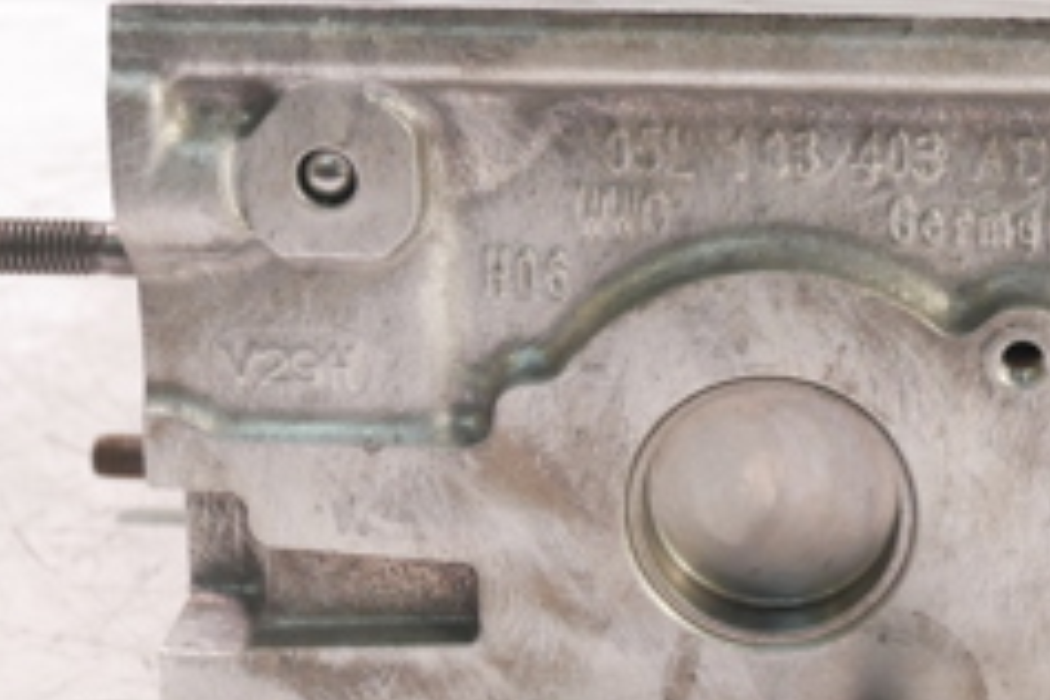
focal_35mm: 90
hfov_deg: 22.3
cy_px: 155
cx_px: 873
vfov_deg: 15.1
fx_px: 2625
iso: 1000
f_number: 3.9
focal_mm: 16
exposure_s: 1/60
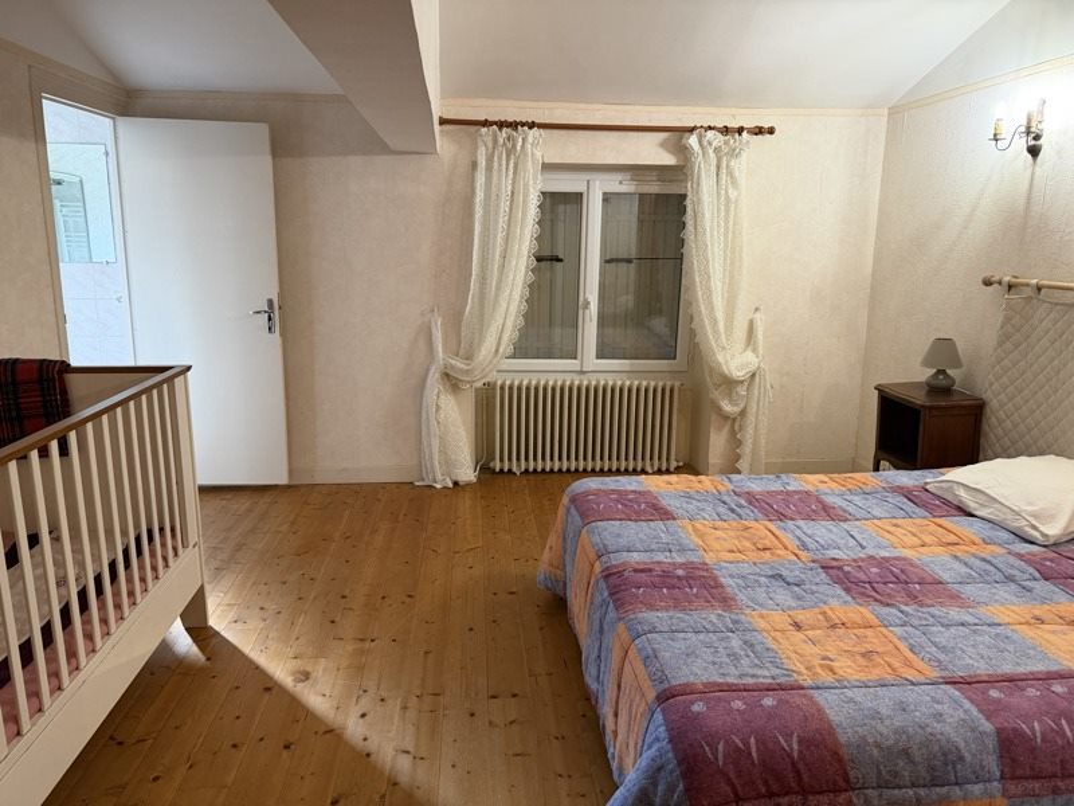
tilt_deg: -11.6
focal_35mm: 24
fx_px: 745
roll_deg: -1.5
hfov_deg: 71.6
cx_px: 537
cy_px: 403
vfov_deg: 56.8
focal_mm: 6.76
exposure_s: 1/50
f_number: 1.78
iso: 250
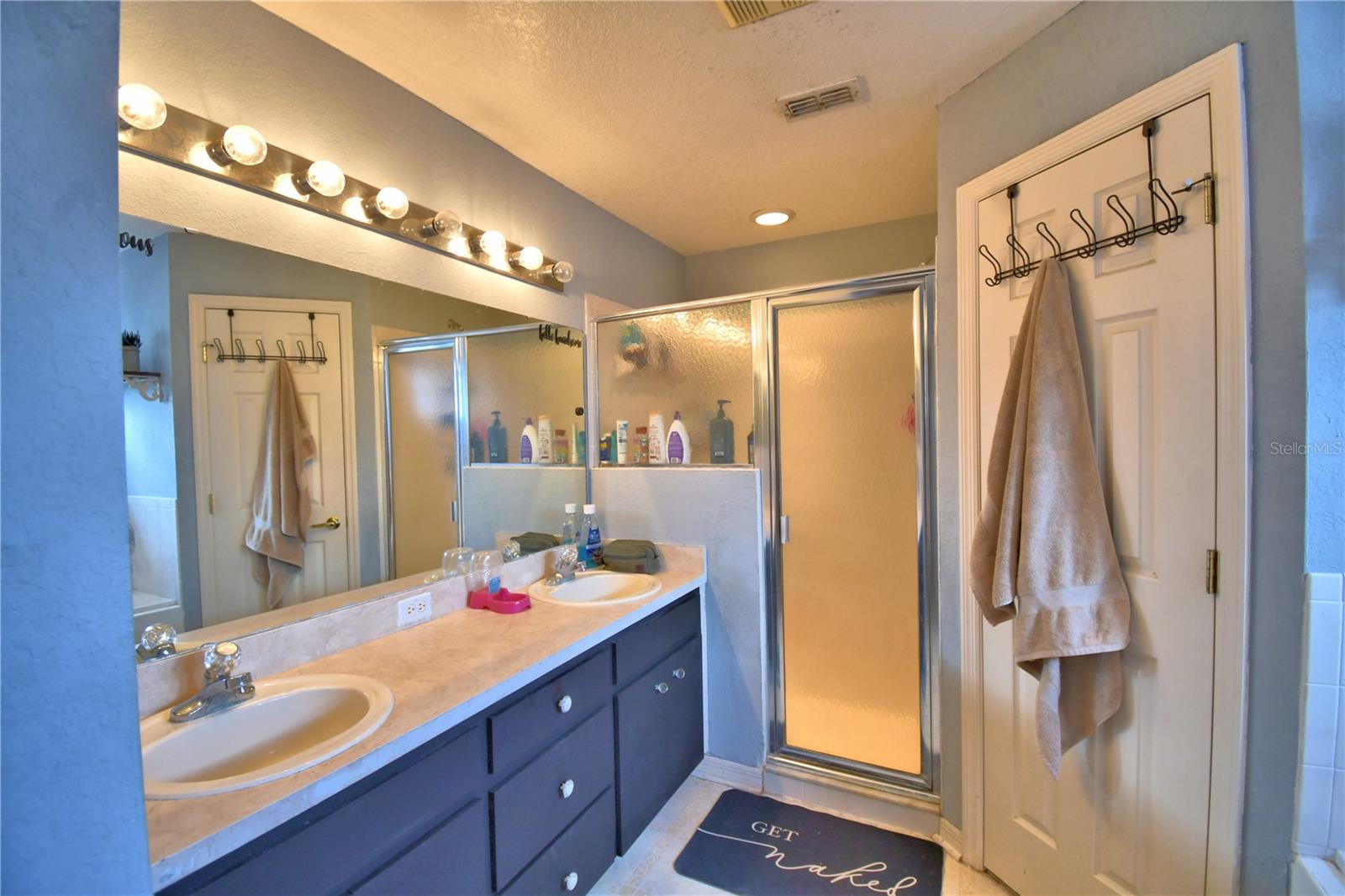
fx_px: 560
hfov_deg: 100.4
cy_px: 448
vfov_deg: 77.3
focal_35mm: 15
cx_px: 672
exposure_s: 1/40
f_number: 4.5
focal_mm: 10
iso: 400
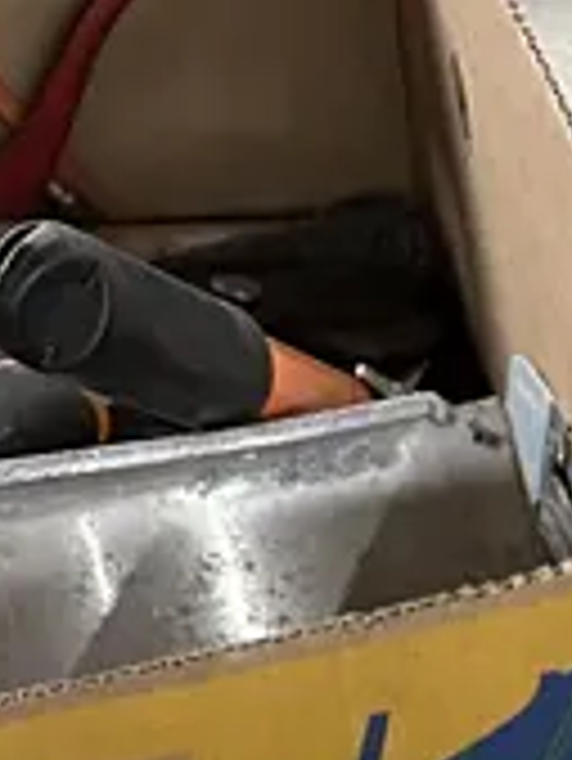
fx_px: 3191
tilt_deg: -60.5
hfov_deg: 10.0
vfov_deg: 10.0
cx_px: 820
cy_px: 2298
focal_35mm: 145
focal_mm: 6.86
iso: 400
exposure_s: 1/50
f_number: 1.78
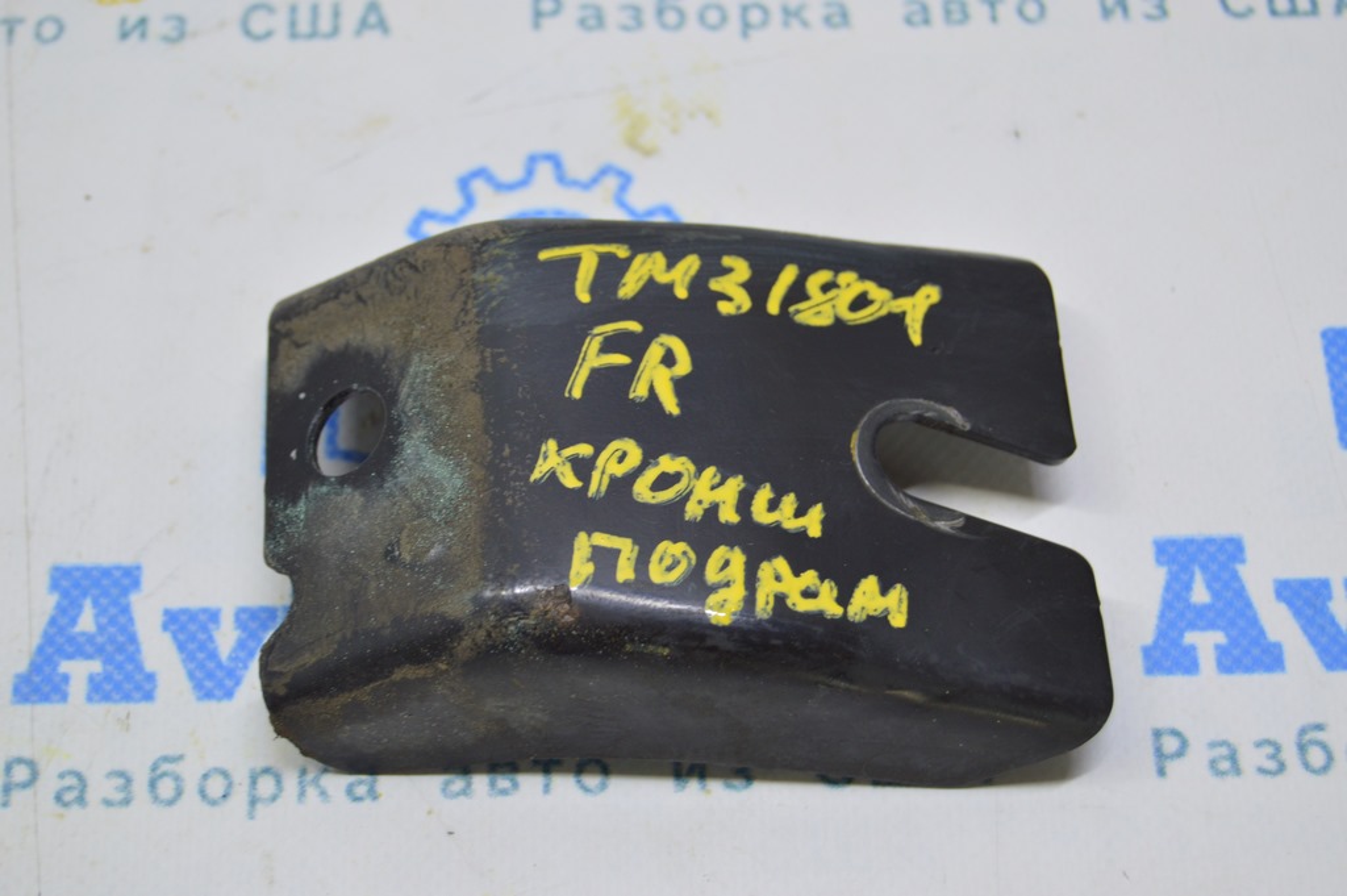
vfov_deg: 18.9
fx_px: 2692
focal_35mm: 72
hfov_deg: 28.1
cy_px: 448
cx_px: 674
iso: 400
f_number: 5.6
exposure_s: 1/20
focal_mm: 48
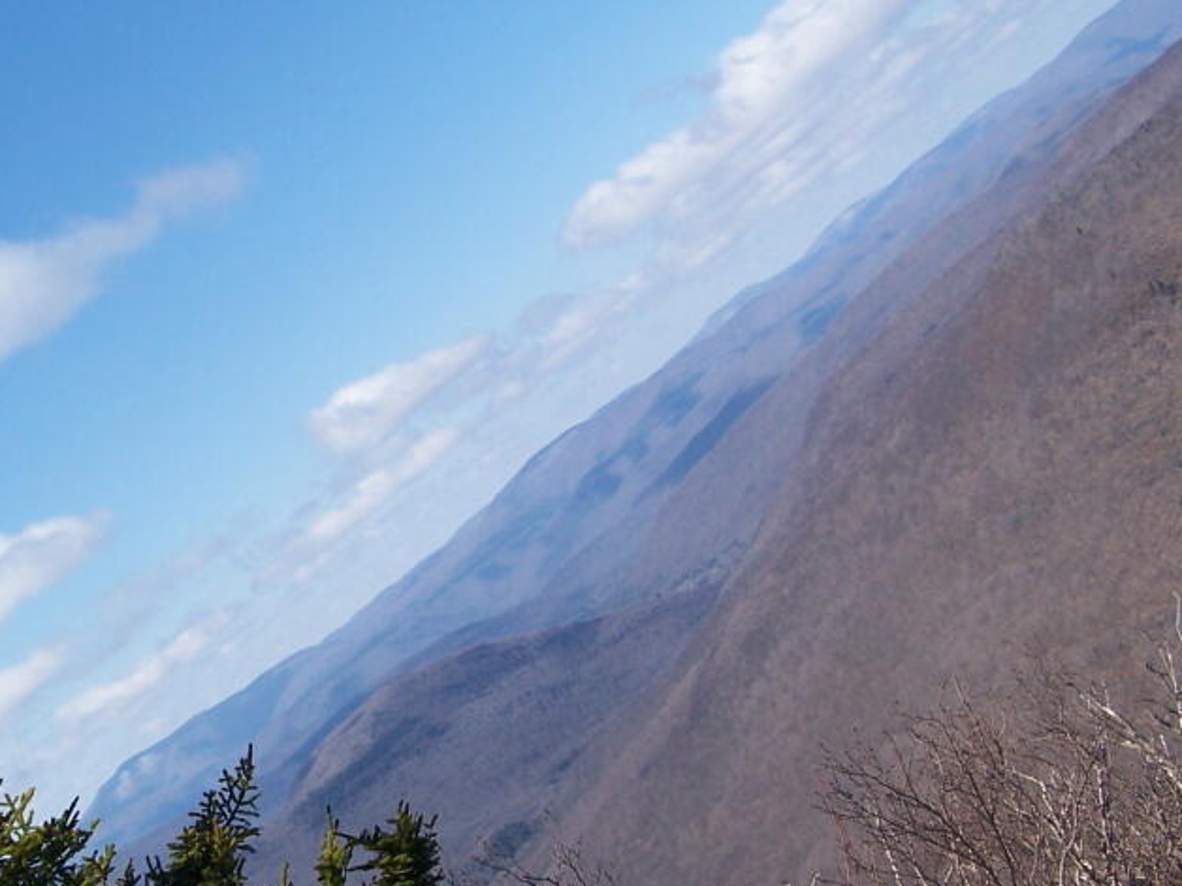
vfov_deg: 23.5
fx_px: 2117
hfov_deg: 30.4
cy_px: 613
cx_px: 233
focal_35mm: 62
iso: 80
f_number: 4
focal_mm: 6.3
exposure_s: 1/800
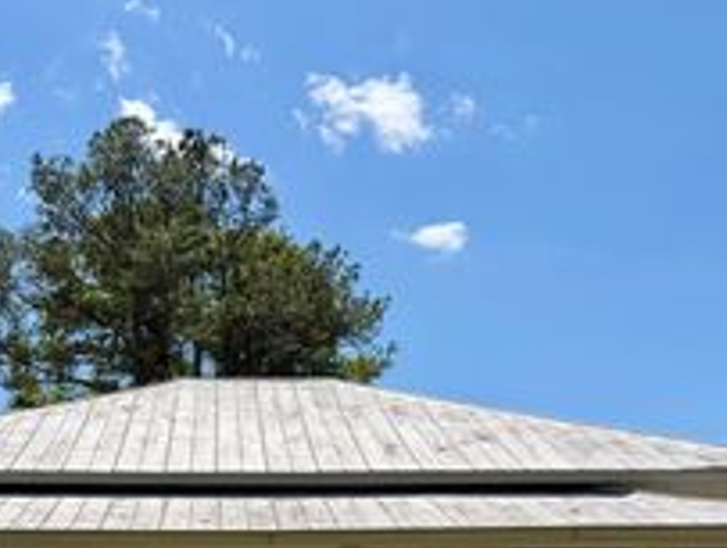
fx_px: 1241
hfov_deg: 32.4
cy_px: 600
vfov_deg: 23.4
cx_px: 247
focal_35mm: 59
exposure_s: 1/4975
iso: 80
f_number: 1.78
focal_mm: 6.76
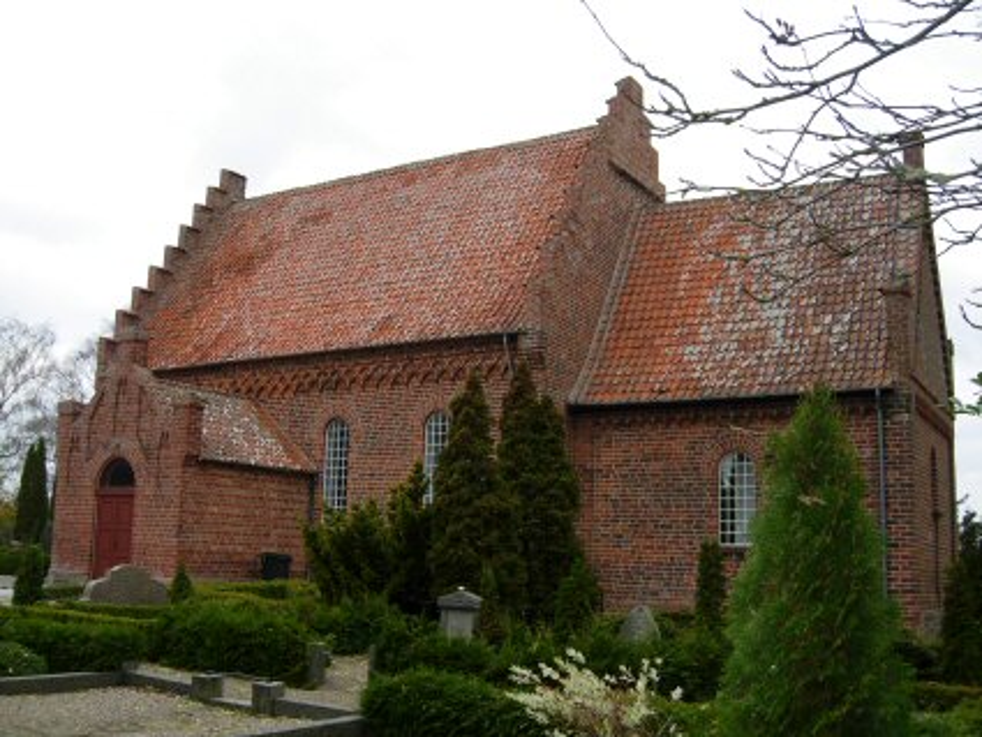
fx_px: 1022
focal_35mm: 36
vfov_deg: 39.7
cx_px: 491
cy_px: 368
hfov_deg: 51.3
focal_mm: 7.5
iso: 50
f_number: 3.4
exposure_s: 1/157
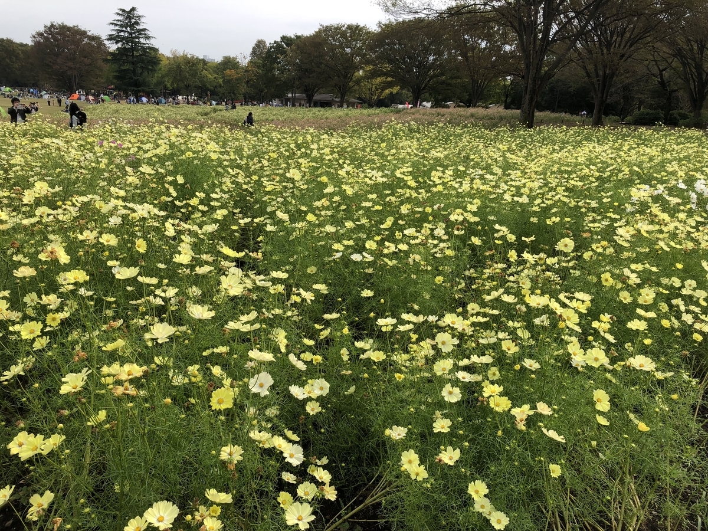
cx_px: 354
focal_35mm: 28
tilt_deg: -15.1
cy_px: 266
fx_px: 573
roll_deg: -2.4
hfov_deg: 63.4
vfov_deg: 49.7
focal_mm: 3.99
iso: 20
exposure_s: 1/1171
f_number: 1.8
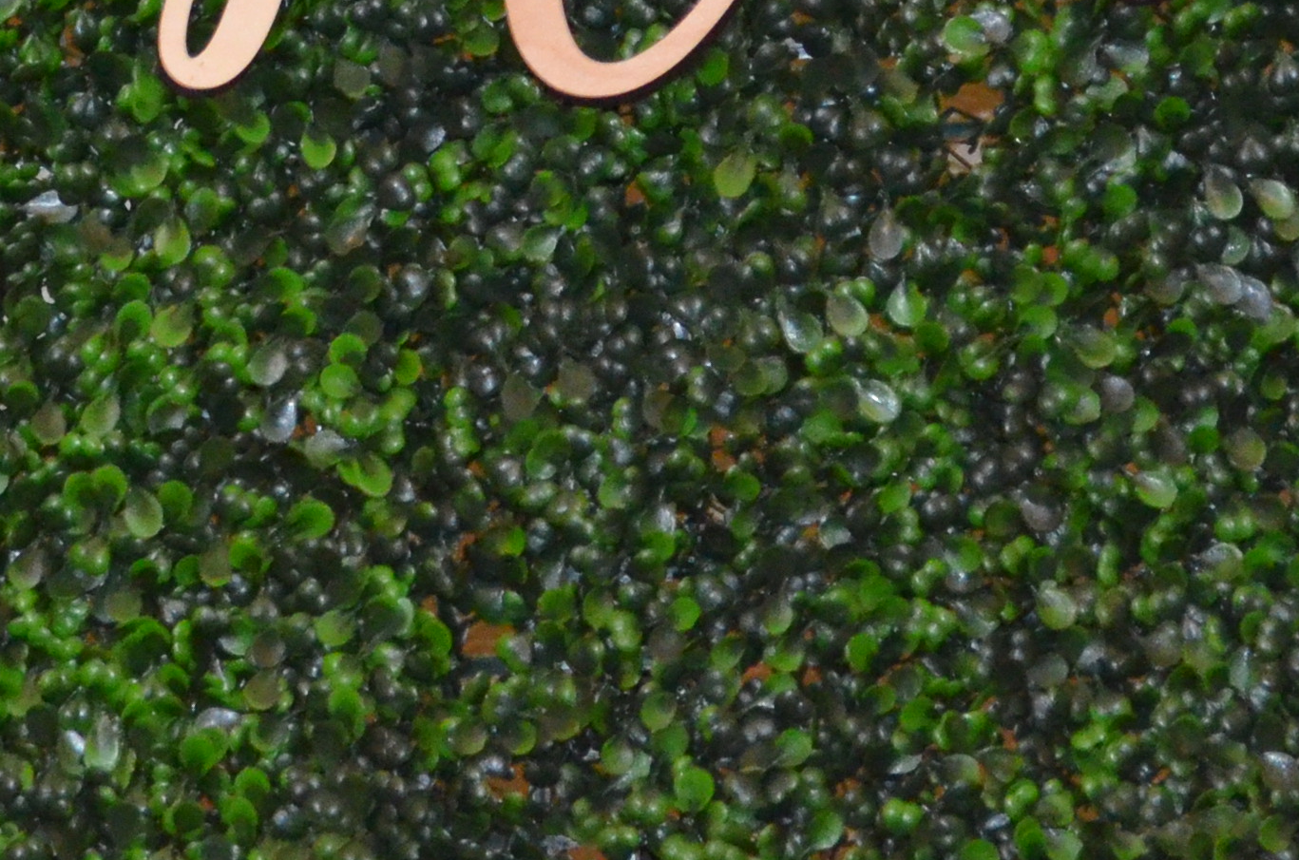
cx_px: 395
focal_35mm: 238
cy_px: -605
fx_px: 8569
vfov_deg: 5.7
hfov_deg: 8.7
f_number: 5.3
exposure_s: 1/60
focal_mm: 44
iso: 3200
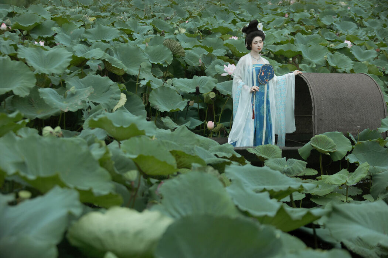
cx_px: 194
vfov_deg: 19.5
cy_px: 129
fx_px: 754
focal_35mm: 70
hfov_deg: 28.8
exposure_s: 1/1250
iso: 100
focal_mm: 70
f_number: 2.8
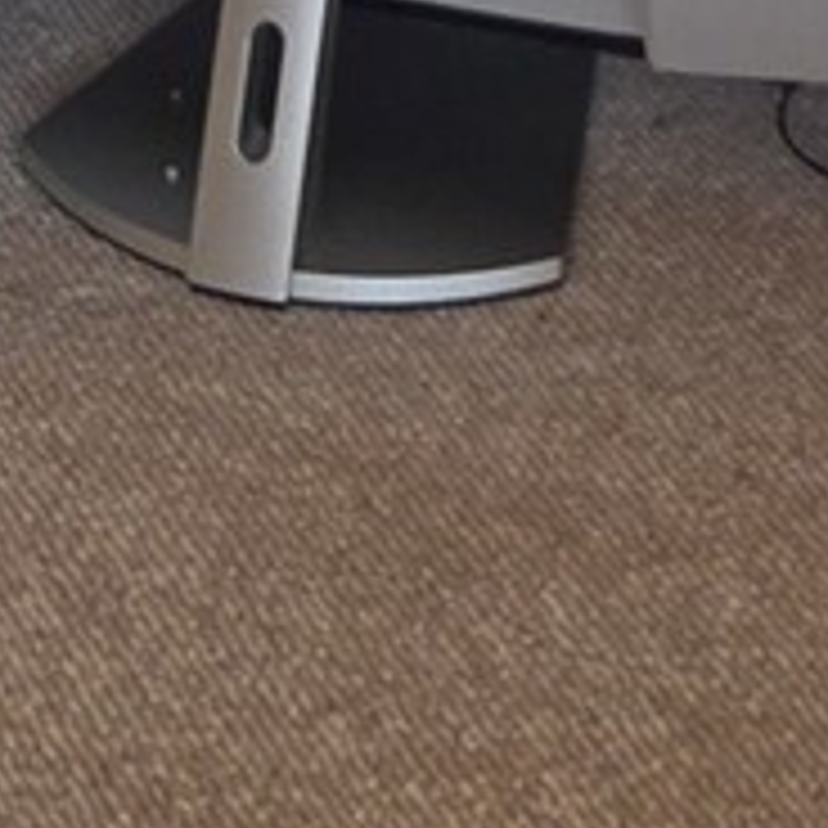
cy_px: -1737
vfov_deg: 8.2
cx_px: 580
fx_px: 4790
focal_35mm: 177
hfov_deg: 9.9
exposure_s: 1/40
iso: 100
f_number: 1.8
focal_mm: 5.4
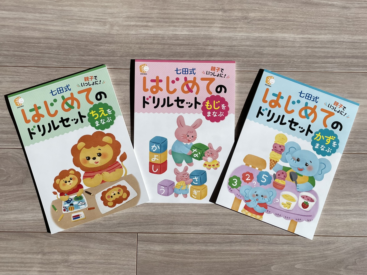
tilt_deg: -88.1
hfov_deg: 67.3
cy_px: 138
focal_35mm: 26
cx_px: 184
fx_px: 276
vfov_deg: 53.1
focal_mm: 4.2
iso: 32
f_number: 1.6
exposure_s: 1/3861
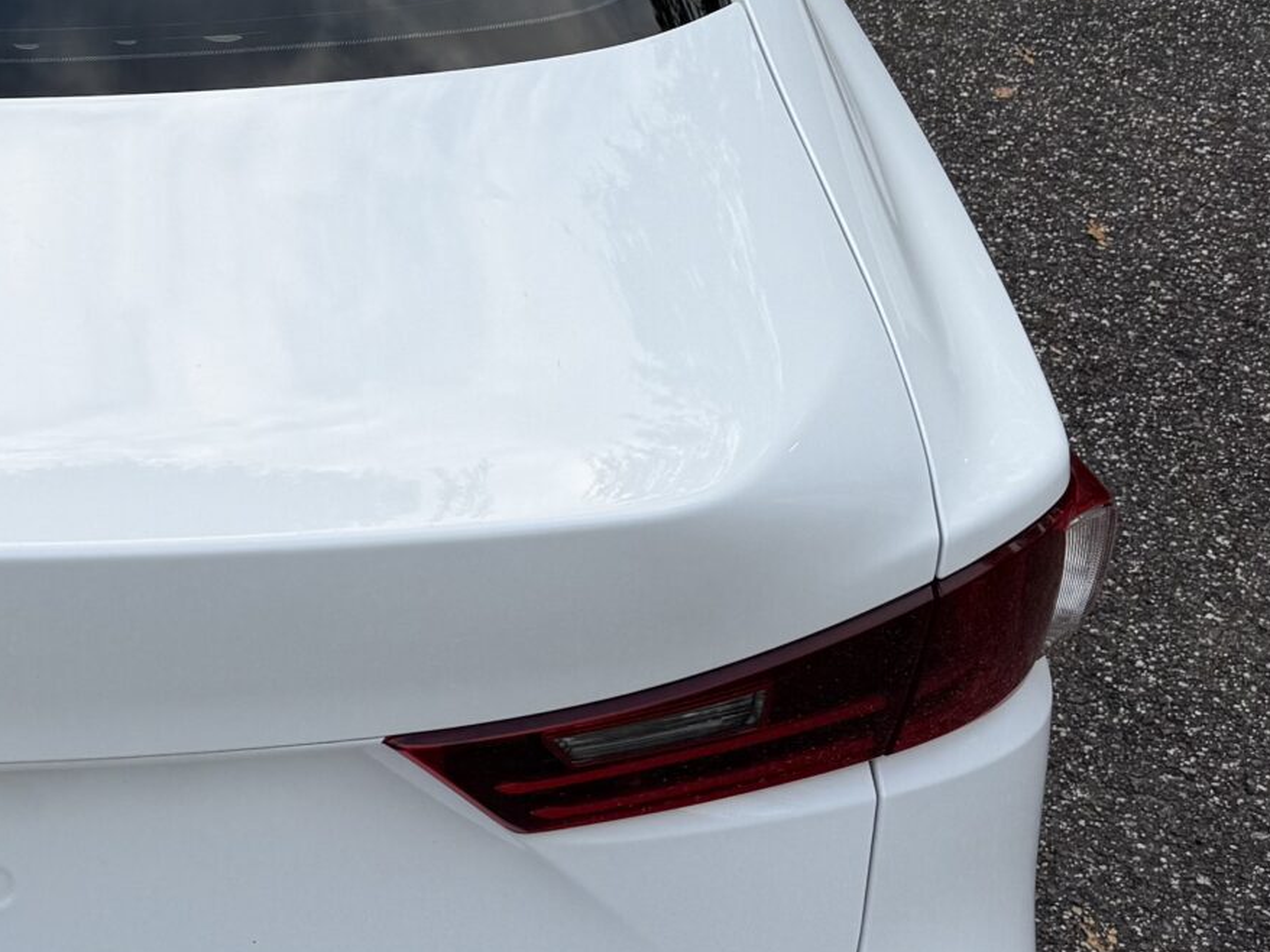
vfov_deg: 20.9
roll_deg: -1.6
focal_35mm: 70
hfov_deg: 25.1
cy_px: 297
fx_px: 2567
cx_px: -239
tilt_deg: -32.3
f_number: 1.78
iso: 80
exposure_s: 1/1174
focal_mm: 6.76
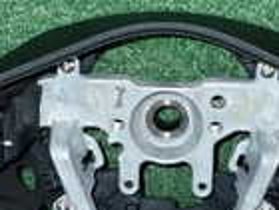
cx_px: 151
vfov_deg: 11.5
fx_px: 1040
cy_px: 130
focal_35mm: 129
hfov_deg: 15.3
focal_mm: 5.4
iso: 500
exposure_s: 1/30
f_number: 6.3
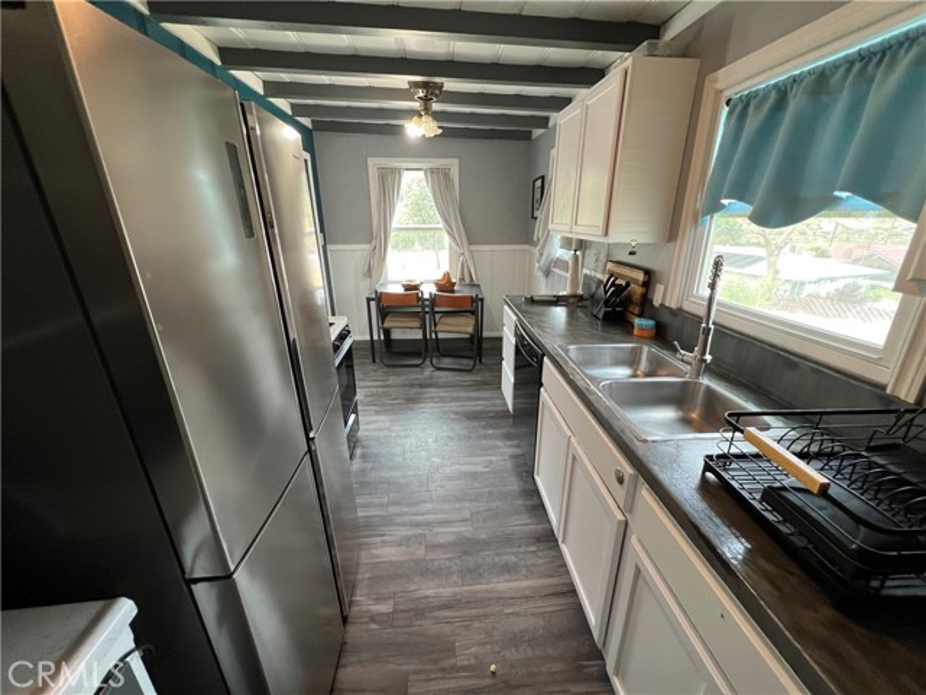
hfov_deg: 106.2
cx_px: 463
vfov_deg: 89.9
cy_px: 348
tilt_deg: -19.2
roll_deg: +0.9
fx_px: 348
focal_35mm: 13
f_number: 1.8
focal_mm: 1.57
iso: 250
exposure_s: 1/120
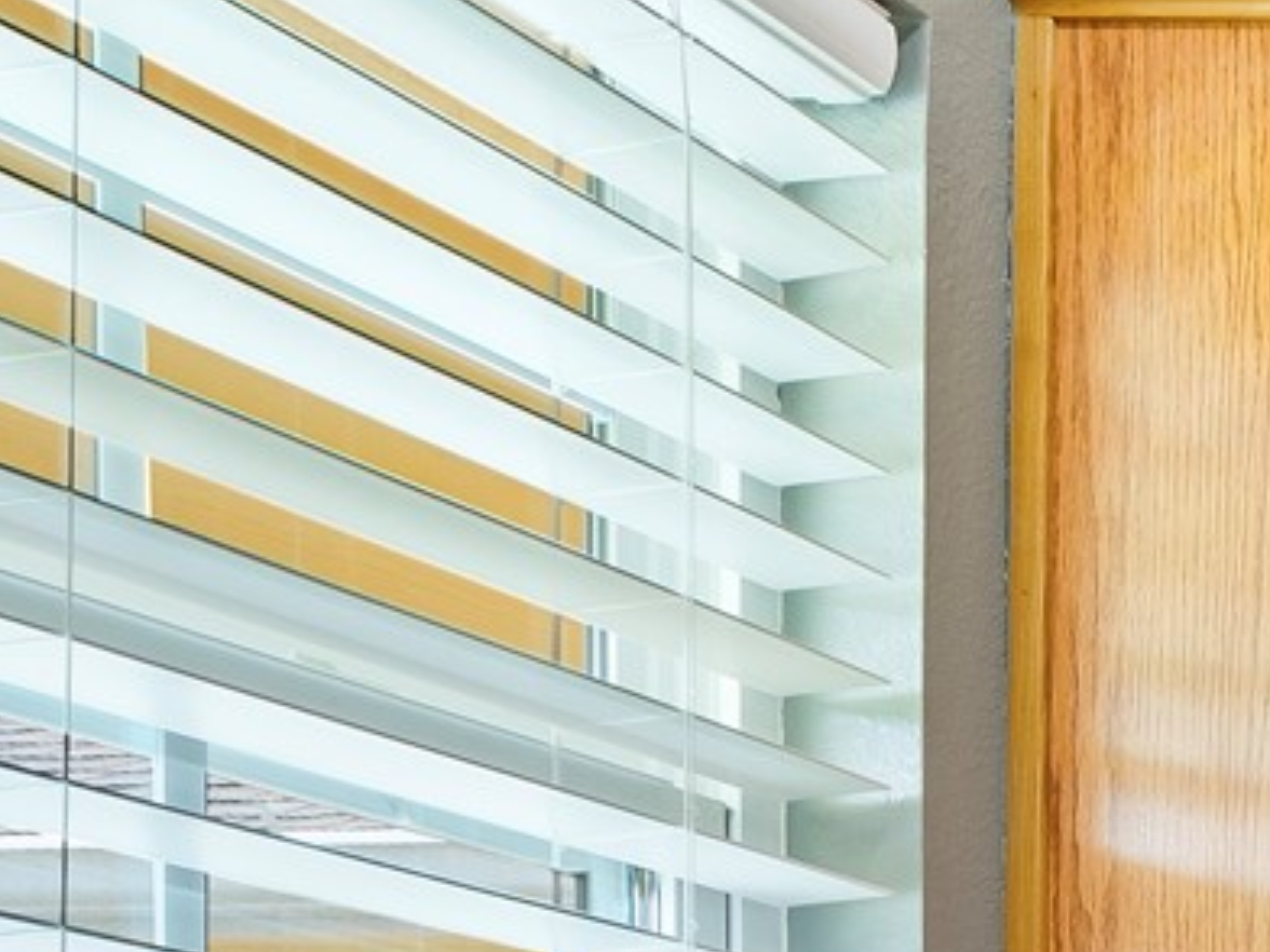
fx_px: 2935
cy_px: 1580
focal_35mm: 80
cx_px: 3003
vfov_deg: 16.2
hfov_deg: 15.1
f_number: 6.3
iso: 125
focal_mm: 15
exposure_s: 1/3
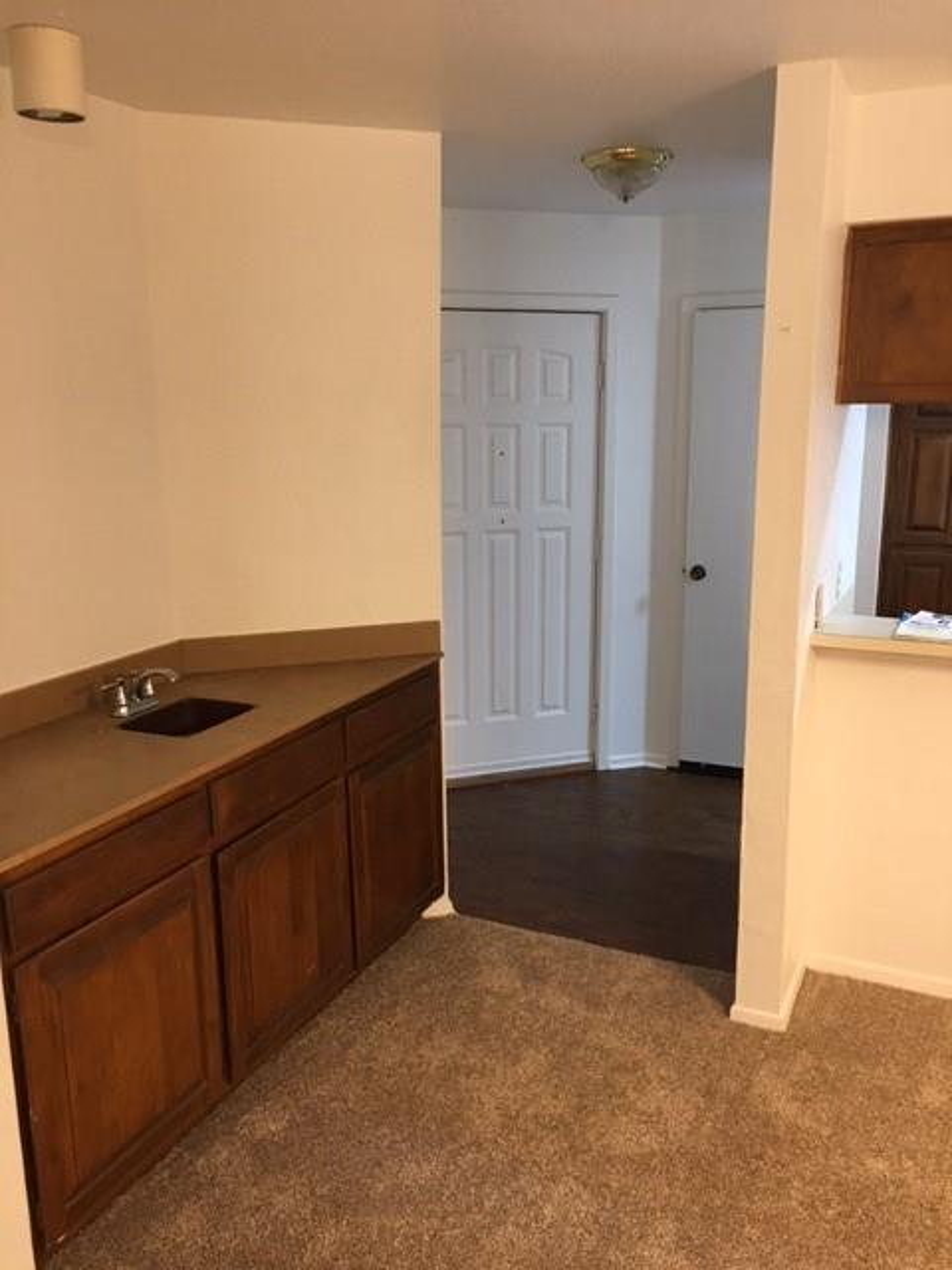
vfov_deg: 61.7
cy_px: 635
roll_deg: +0.3
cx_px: 476
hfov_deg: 48.2
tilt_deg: -11.7
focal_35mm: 29
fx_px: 1063
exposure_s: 1/15
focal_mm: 4.15
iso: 64
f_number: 2.2
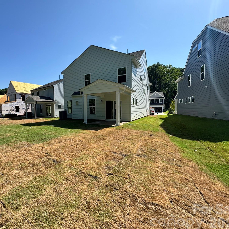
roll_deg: +0.9
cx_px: 85
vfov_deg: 84.0
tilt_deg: -2.8
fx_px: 127
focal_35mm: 17
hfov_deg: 82.3
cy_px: 116
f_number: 2.2
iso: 50
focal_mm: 2.22
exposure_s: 1/1277
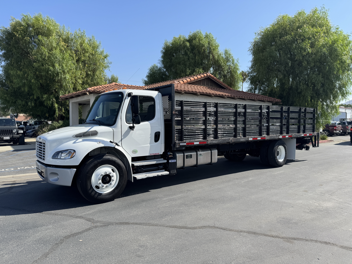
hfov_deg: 71.6
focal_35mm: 24
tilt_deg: -2.1
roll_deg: -0.1
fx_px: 244
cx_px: 176
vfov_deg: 56.8
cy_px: 132
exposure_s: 1/3413
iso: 80
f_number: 1.78
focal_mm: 6.76
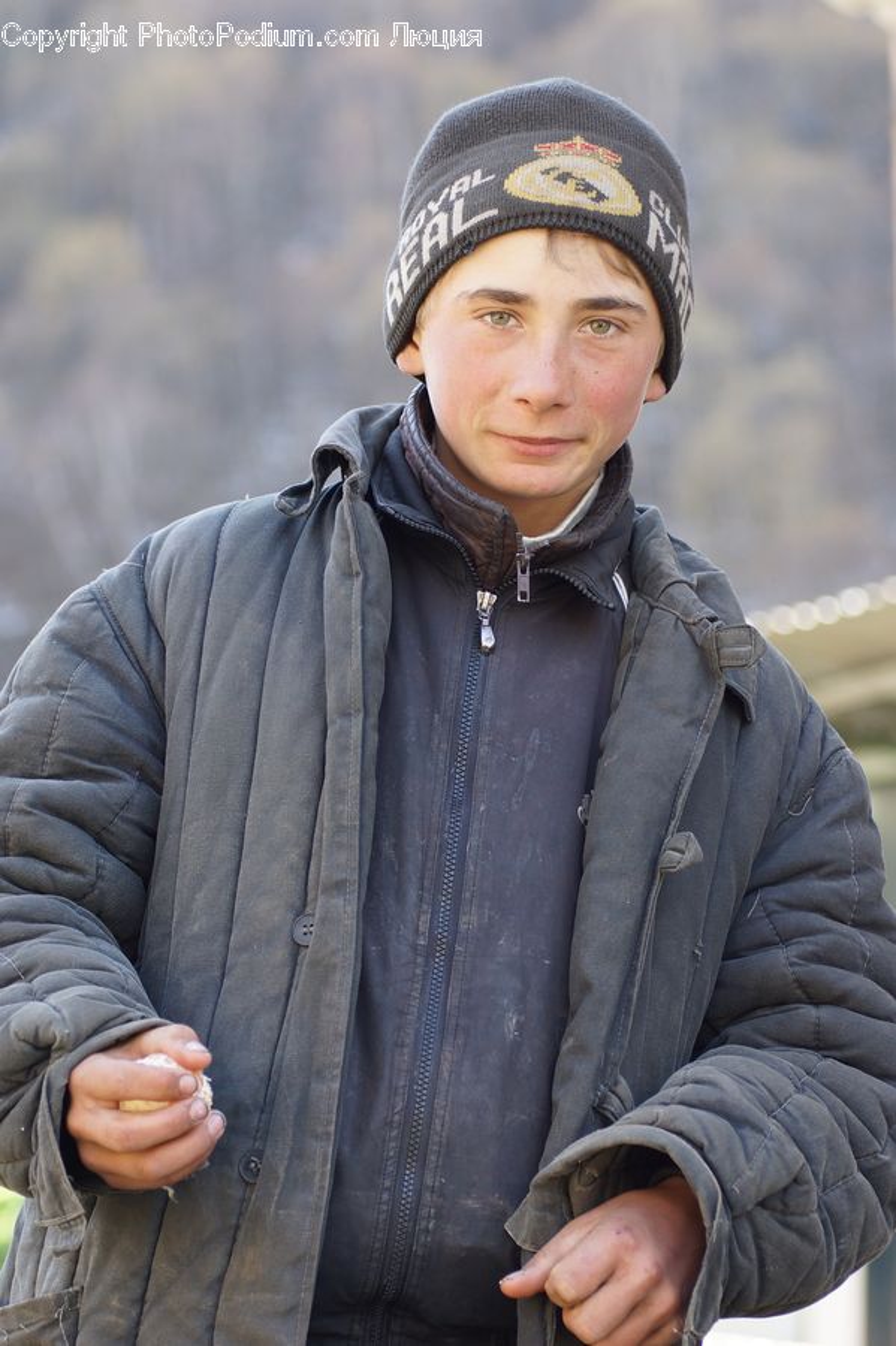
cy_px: 673
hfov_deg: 10.1
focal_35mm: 135
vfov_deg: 15.2
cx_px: 448
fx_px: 5045
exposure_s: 1/160
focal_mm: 90
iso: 250
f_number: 4
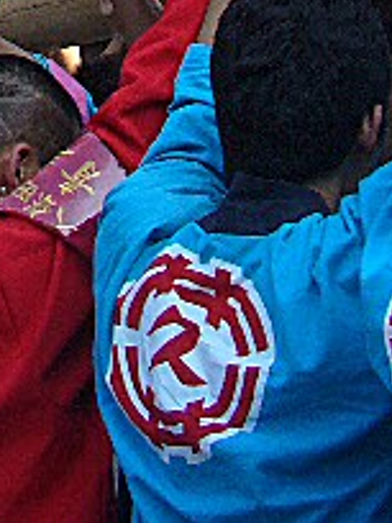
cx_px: -205
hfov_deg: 9.3
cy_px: -565
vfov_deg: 11.4
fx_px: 2340
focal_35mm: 155
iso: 80
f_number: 2.8
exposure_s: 1/320
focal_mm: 6.1
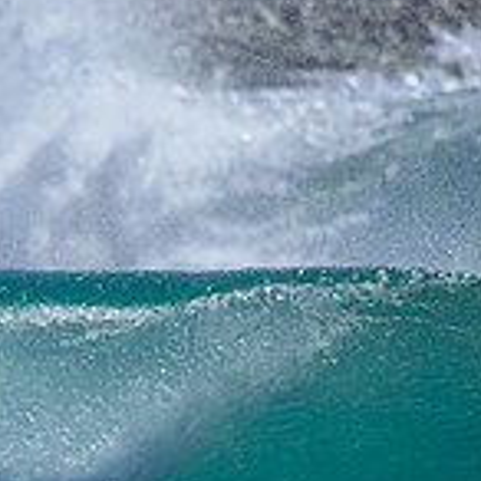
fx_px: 42352
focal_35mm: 2694
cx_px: -395
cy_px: 585
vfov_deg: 0.7
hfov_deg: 0.7
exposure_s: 1/2000
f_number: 6.3
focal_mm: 800
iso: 1600
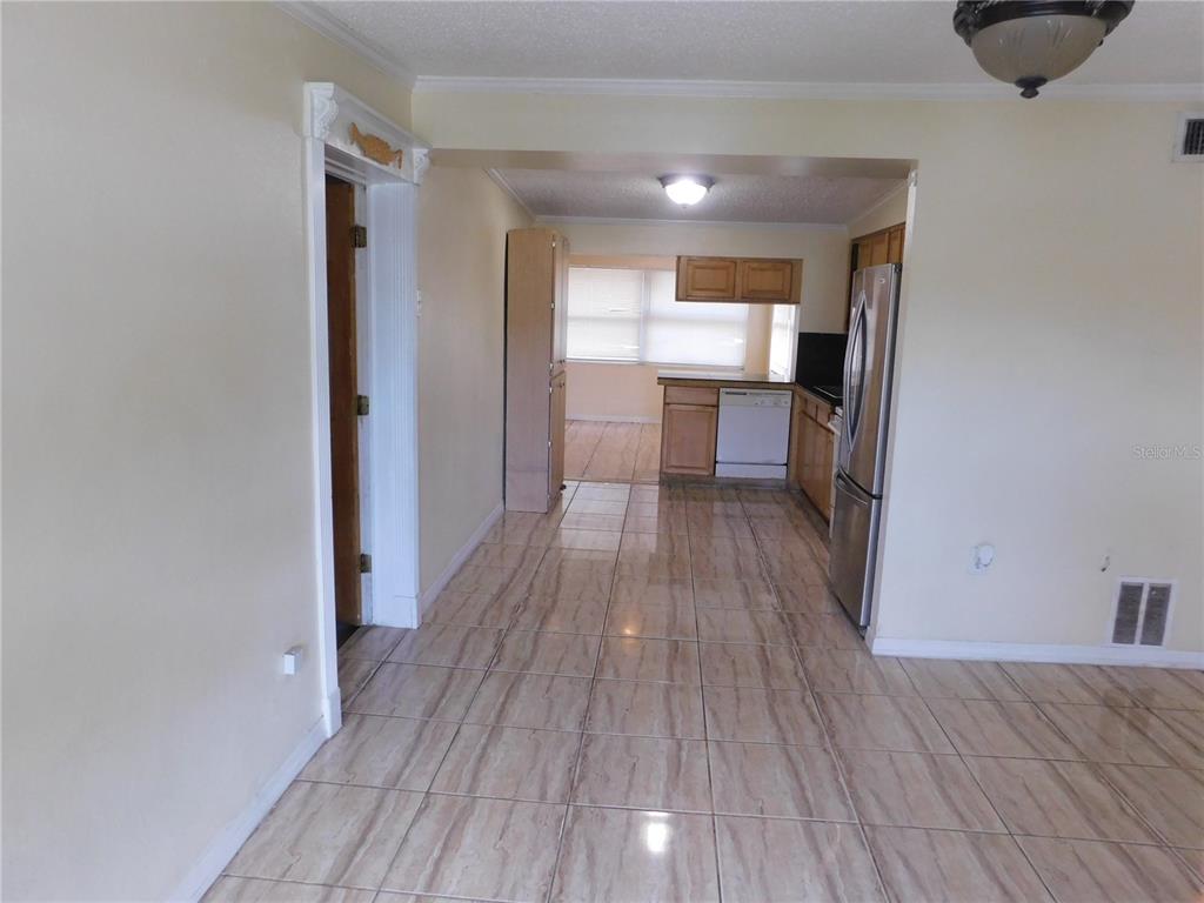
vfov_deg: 56.8
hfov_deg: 71.6
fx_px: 835
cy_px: 452
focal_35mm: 24
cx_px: 602
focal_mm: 4.1
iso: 280
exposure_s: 1/30
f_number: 3
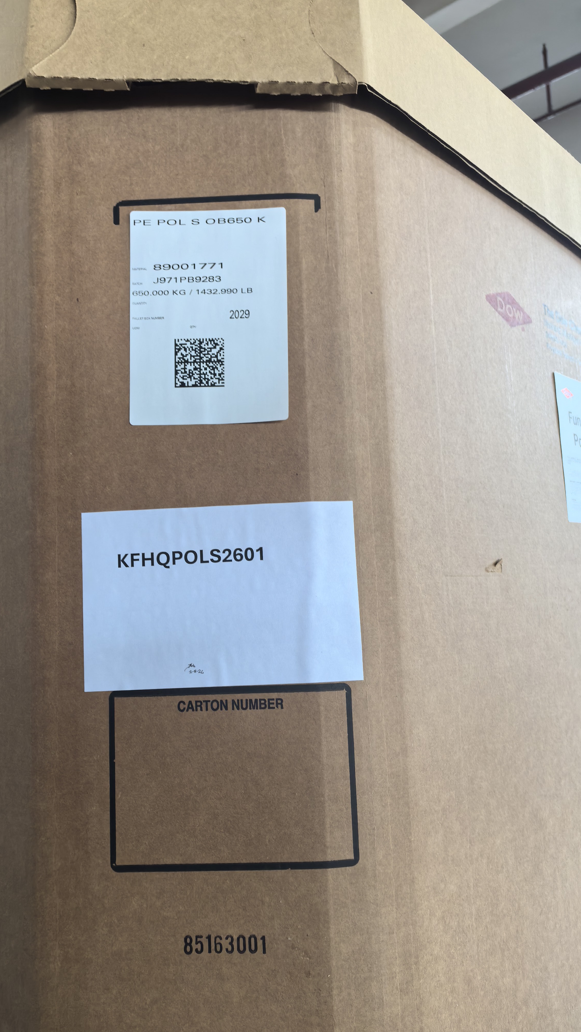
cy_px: 520
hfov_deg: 38.7
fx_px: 822
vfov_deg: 64.3
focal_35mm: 30
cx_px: 224
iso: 160
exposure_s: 1/50
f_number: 2
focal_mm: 5.75
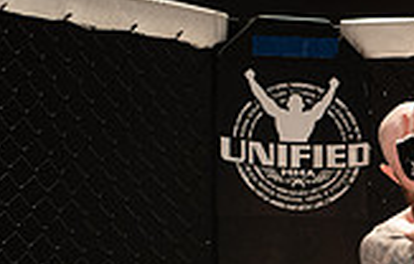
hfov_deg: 7.4
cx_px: 420
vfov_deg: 4.7
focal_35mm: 280
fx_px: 3178
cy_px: 304
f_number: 2.8
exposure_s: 1/1000
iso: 1250
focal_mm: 70
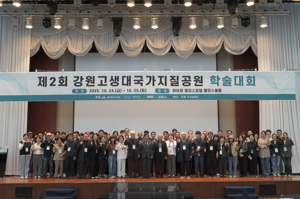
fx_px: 316
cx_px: 150
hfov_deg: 50.7
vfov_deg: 35.0
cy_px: 100
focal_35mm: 38
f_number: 8
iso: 6400
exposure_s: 1/125
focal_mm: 38
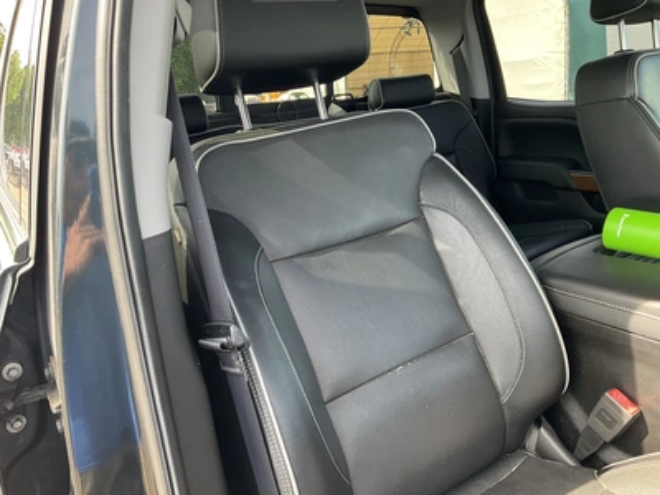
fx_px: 553
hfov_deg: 61.7
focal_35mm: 29
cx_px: 330
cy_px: 248
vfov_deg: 48.2
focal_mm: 3
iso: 40
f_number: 1.8
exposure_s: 1/122
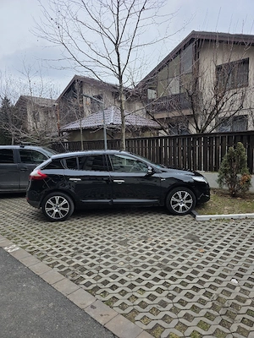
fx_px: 225
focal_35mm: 23
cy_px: 169
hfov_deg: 58.9
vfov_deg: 73.9
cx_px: 127
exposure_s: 1/2500
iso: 80
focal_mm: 6.3
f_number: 1.7
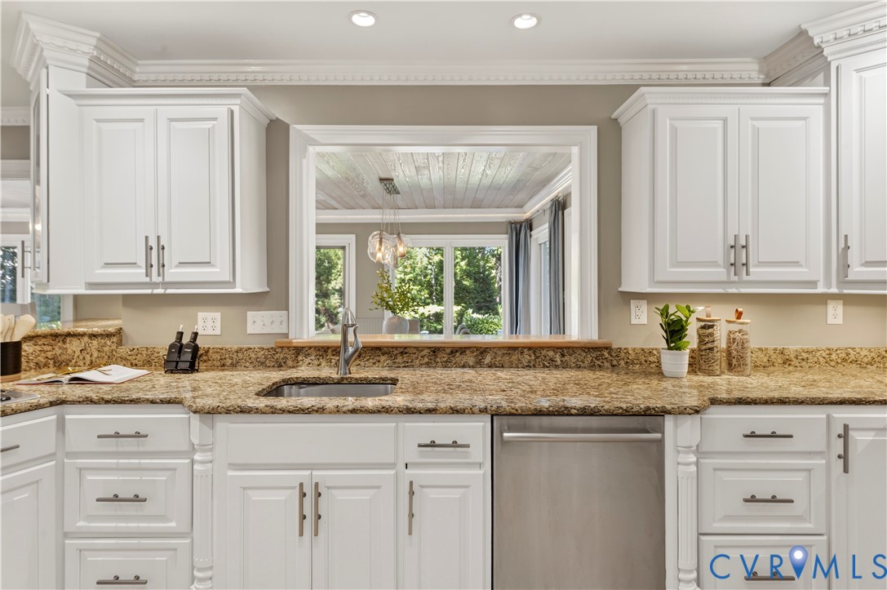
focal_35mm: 20
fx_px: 492
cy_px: 295
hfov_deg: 84.0
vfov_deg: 61.9
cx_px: 444
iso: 1000
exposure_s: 1/5
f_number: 9
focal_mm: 20
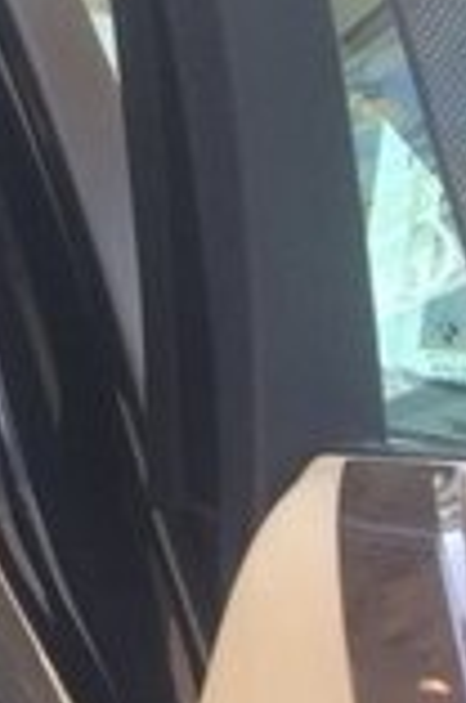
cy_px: 490
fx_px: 2477
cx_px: -972
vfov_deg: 16.1
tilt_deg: -6.9
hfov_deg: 8.7
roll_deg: -6.2
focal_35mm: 127
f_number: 2.2
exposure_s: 1/50
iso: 40
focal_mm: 4.15
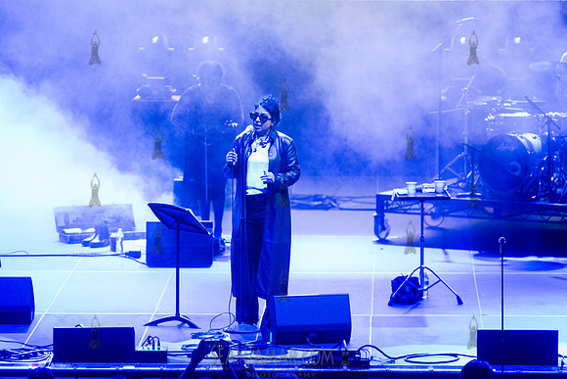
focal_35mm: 238
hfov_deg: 8.6
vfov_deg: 5.8
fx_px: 3753
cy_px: 179
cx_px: 288
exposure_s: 1/320
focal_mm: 200
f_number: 3.5
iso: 5000
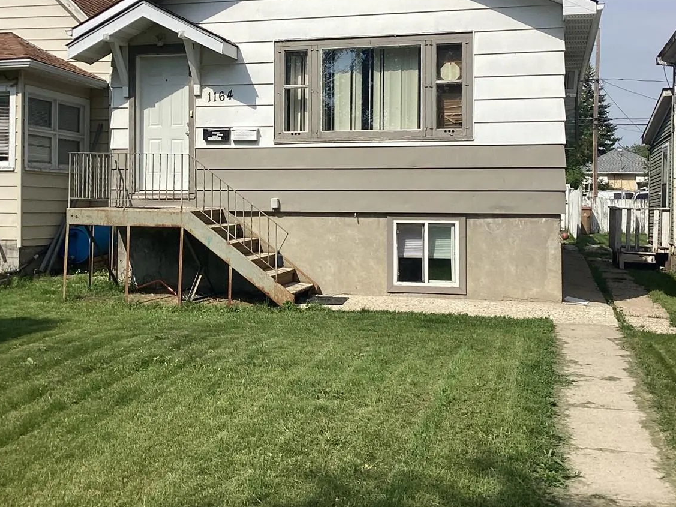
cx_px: 330
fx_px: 859
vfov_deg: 32.7
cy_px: 178
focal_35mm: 44
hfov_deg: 42.9
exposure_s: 1/1988
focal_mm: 3.3
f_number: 2.4
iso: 25
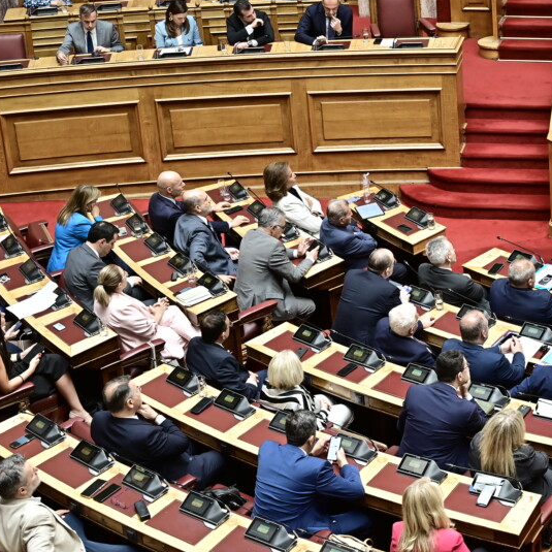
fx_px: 1443
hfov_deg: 21.1
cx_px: 509
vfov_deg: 21.5
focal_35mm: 80
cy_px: 155
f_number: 5
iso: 800
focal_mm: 42
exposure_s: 1/100
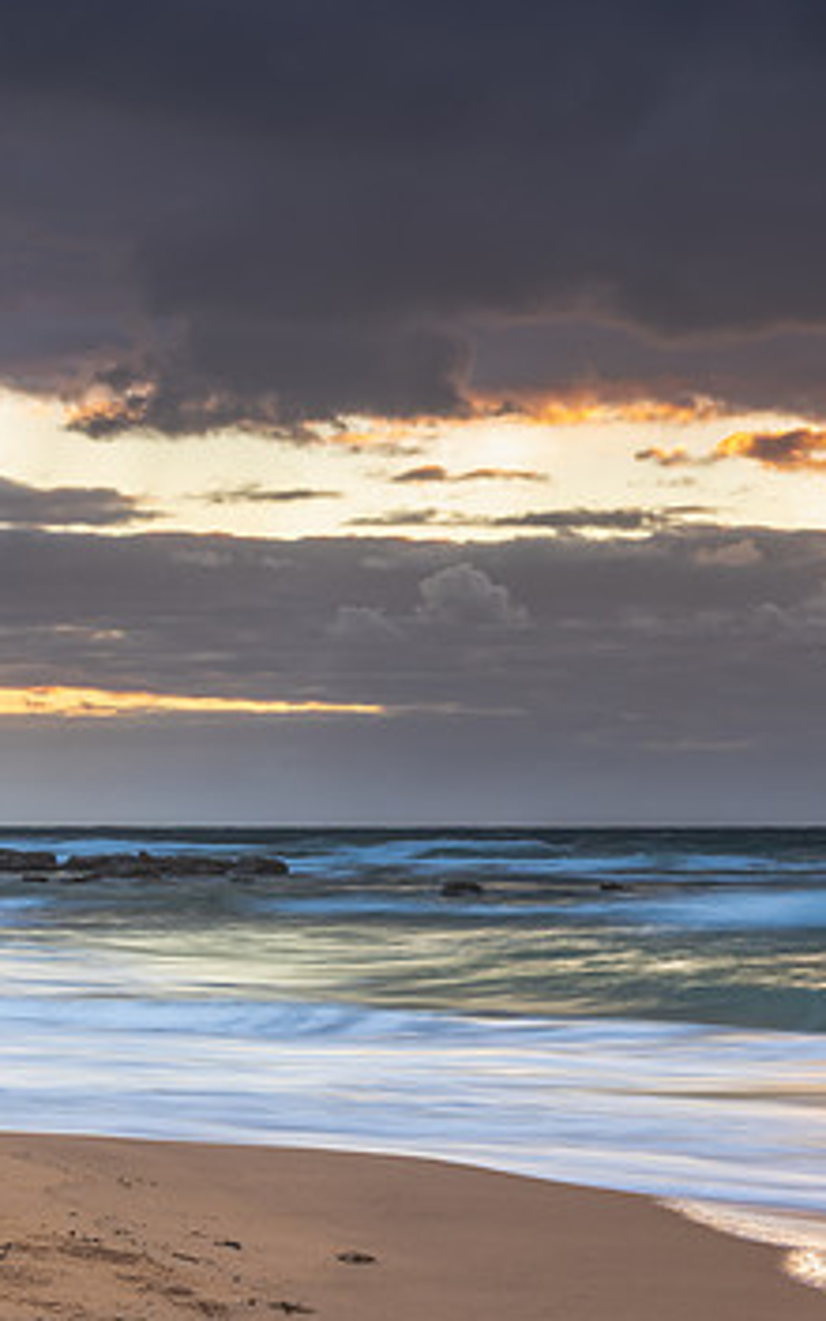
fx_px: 3278
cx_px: 1085
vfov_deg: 22.8
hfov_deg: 13.8
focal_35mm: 91
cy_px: 707
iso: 50
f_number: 9
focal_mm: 52
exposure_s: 1.3
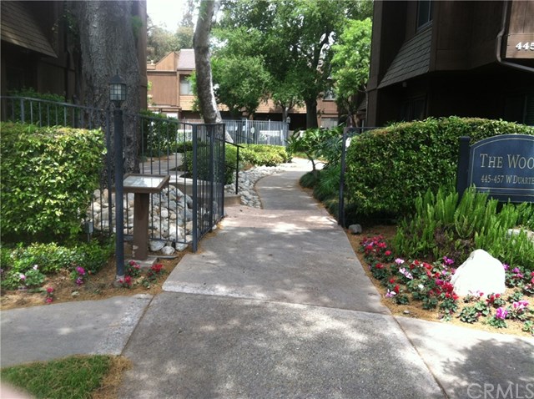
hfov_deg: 52.7
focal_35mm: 35
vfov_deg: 40.6
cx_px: 267
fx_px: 539
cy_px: 200
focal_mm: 3.85
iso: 80
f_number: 2.8
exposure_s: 1/259
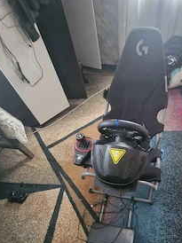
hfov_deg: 66.5
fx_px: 133
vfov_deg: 80.9
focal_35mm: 19
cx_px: 123
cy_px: 169
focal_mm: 2.2
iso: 800
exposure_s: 1/25
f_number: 2.2
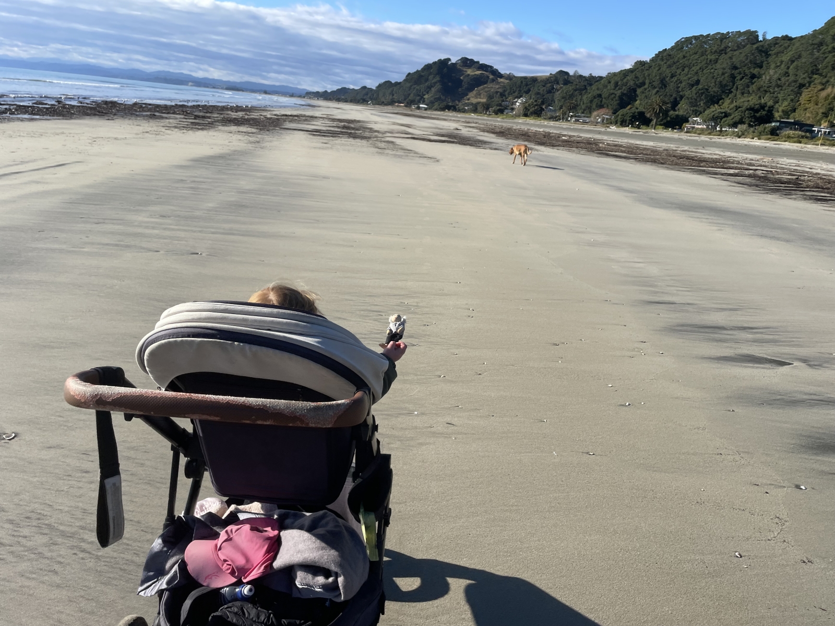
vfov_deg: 53.1
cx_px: 418
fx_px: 627
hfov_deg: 67.3
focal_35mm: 26
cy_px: 313
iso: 32
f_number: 1.6
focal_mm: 4.2
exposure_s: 1/3509
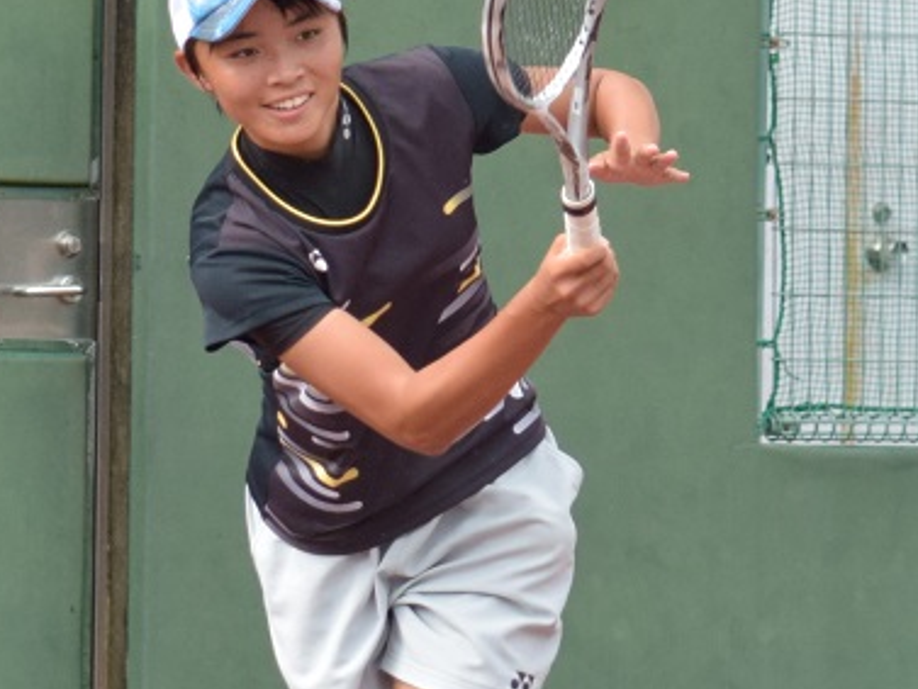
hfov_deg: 6.1
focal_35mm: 325
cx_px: 755
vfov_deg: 4.6
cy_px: 487
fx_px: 8629
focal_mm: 85
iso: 800
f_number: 4.5
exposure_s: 1/1600
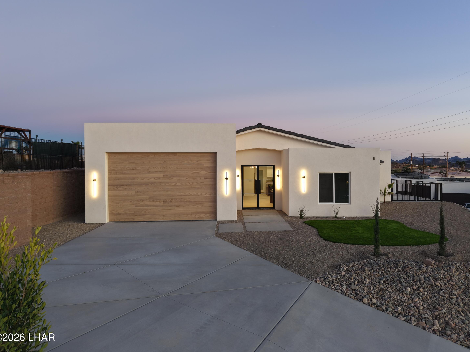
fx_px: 339
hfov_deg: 69.4
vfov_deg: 54.9
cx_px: 238
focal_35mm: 25
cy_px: 171
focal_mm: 8.67
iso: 100
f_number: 1.8
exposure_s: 1/25
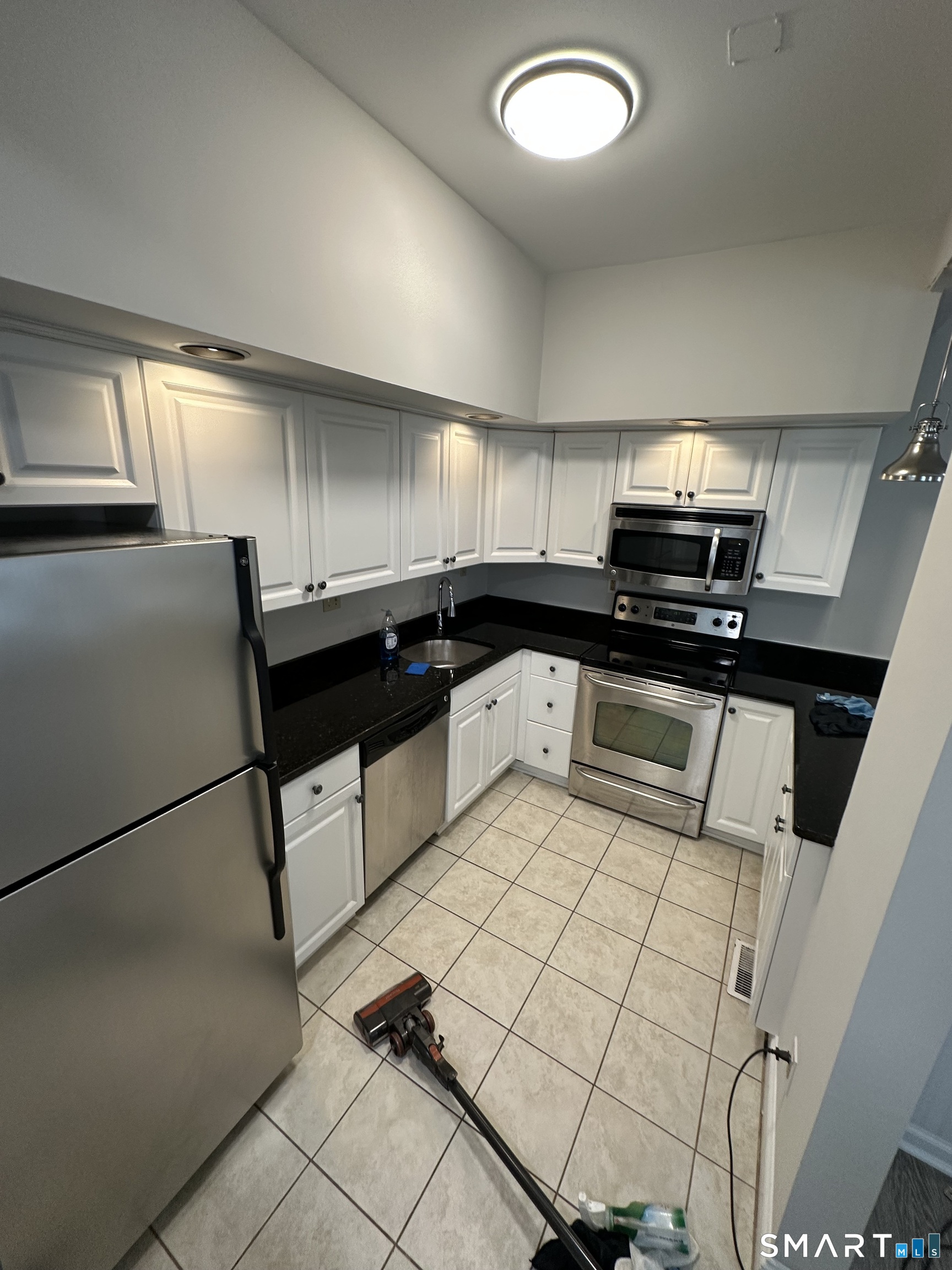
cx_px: 476
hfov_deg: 85.7
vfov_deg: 102.1
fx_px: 513
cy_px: 635
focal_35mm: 14
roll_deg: -2.4
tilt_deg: -13.5
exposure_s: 1/60
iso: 160
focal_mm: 2.22
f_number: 2.2
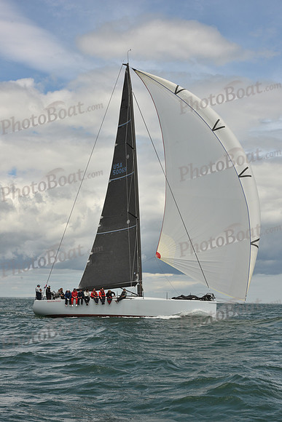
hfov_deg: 19.5
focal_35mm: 70
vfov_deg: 28.8
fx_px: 822
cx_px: 141
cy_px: 211
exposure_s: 1/800
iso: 320
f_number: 13
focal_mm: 70
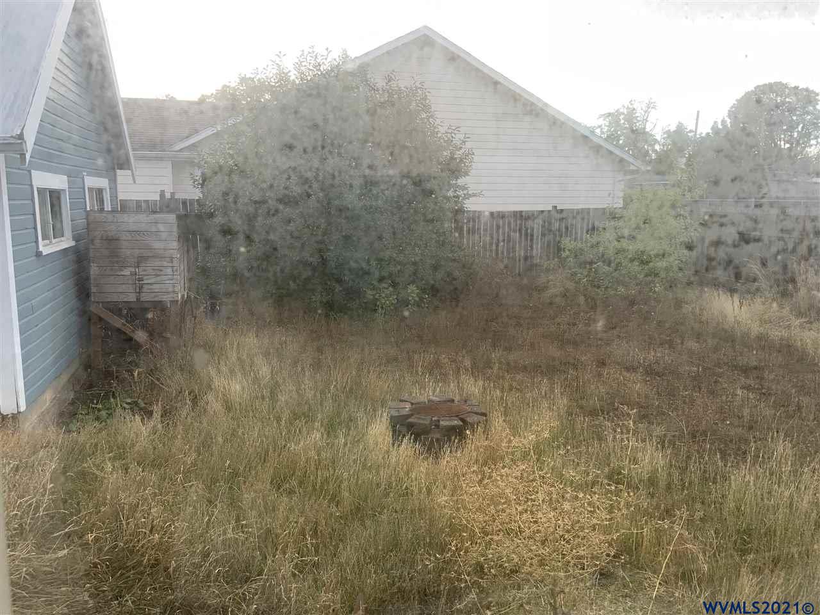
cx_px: 410
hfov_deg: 61.7
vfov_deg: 48.2
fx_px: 687
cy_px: 308
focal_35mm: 29
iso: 32
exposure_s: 1/120
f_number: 1.8
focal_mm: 3
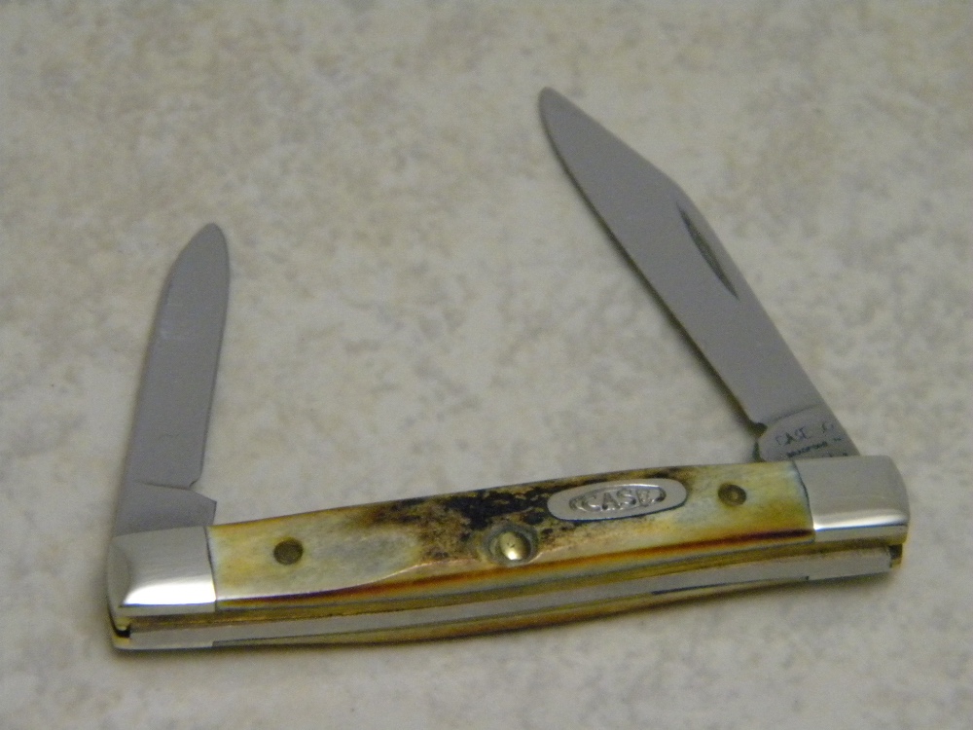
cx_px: 486
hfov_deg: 13.3
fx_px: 4160
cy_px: 365
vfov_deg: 10.0
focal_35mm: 148
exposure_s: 1/55.4
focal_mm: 26.8
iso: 800
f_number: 5
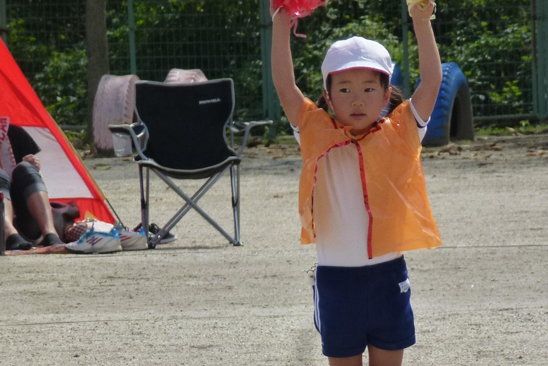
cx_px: 382
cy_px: 298
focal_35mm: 677
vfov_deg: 2.0
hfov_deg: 3.0
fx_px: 10306
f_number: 5.9
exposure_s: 1/800
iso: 160
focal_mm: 68.8
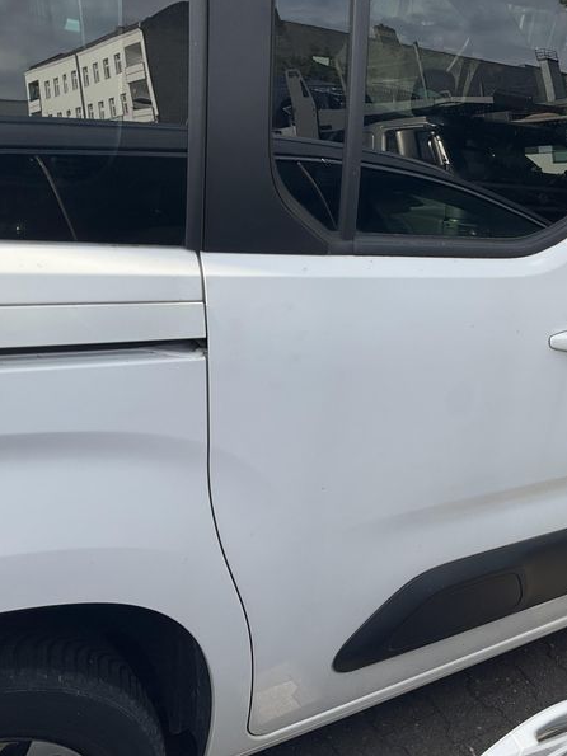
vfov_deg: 47.9
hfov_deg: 35.7
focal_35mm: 39
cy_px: 376
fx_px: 852
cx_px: 444
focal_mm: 3
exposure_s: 1/1098
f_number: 1.8
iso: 25
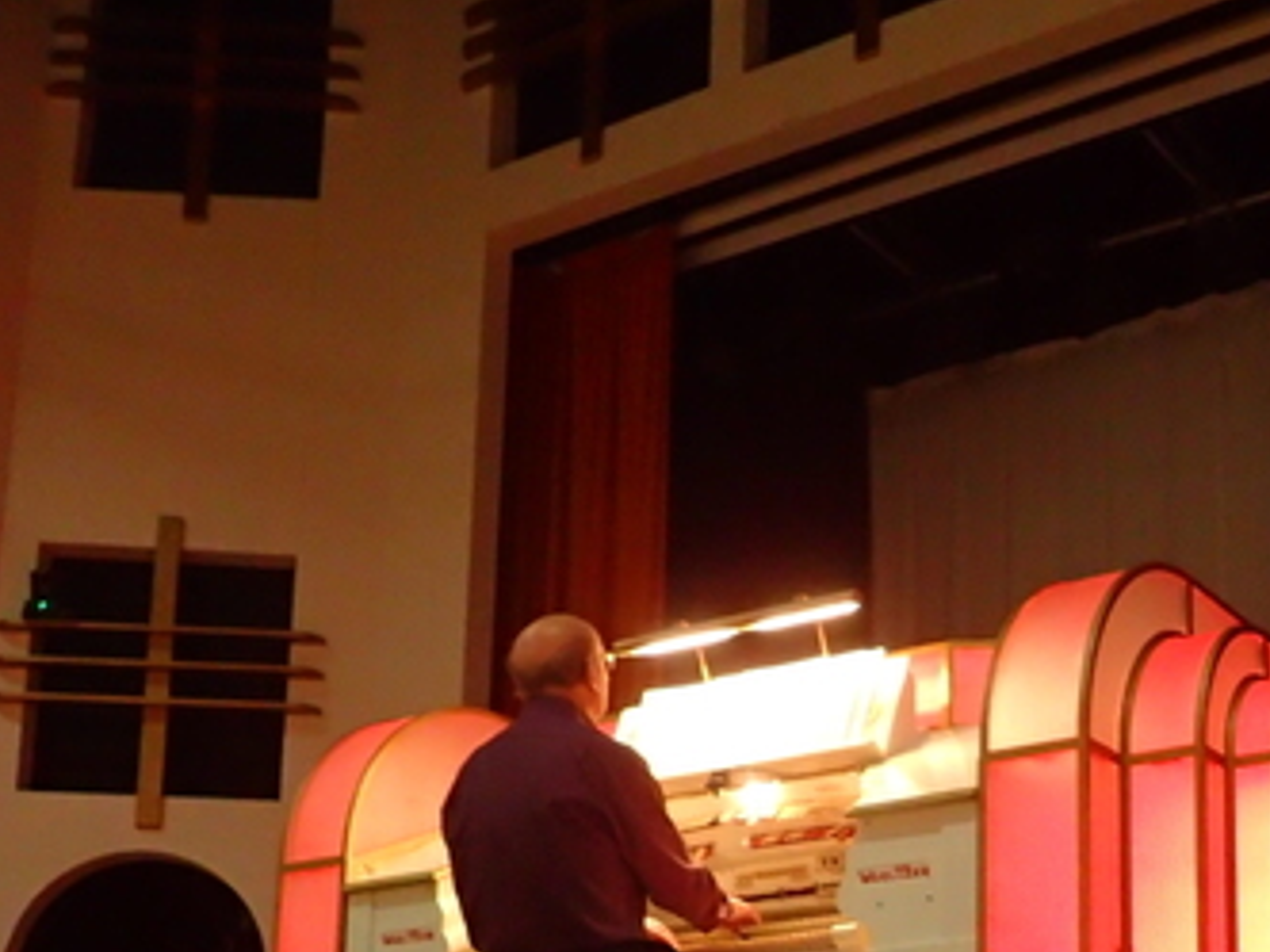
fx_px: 2018
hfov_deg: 34.4
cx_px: 895
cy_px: 998
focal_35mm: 55
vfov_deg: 25.0
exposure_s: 1/30
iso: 500
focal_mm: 4.5
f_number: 2
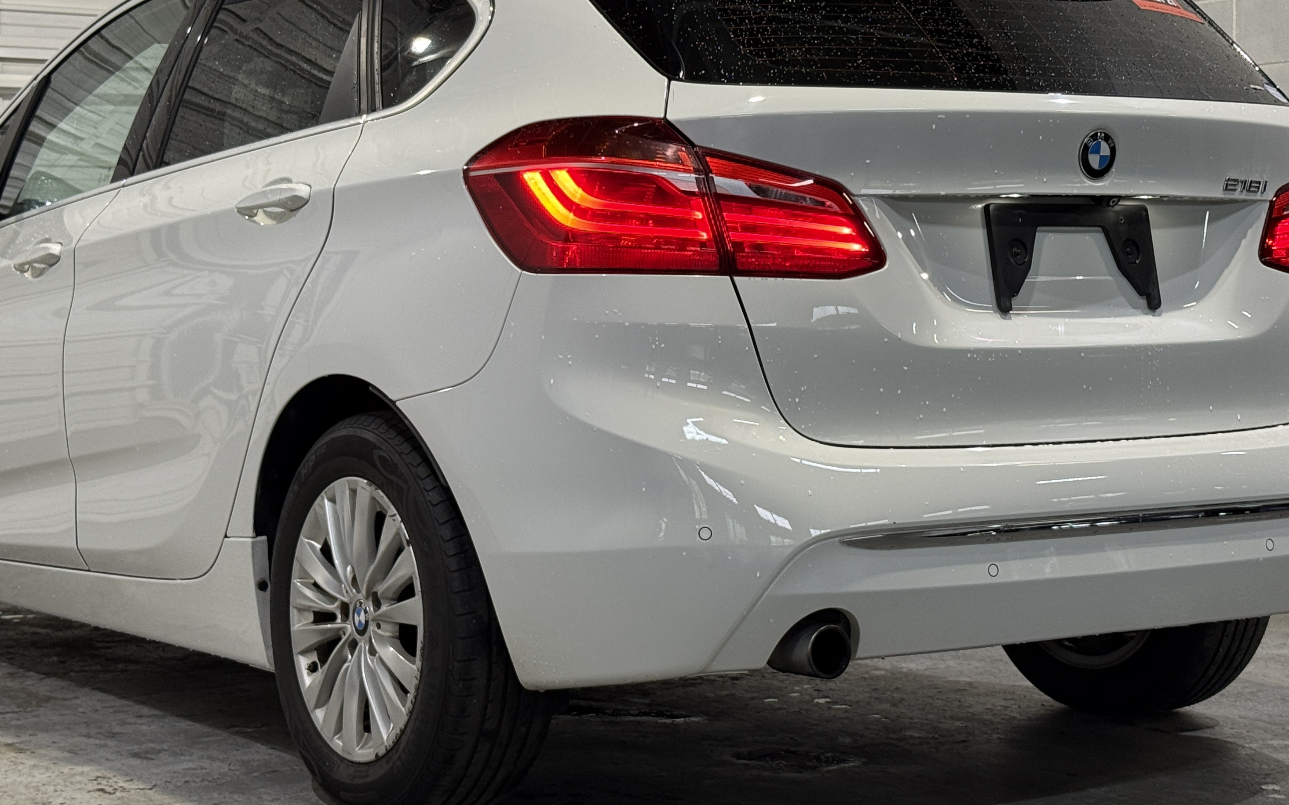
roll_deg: +0.5
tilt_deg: +0.1
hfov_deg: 29.4
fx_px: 2459
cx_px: 601
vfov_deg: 18.6
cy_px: 286
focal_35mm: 70
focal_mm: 6.76
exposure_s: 1/60
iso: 80
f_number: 1.78
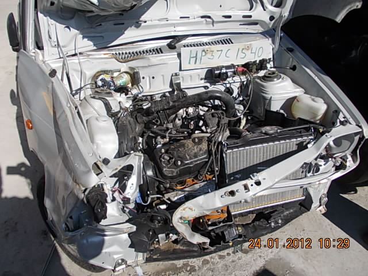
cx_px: 184
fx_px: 298
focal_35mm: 28
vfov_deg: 49.7
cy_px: 138
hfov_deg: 63.4
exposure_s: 1/500
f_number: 5.4
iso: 80
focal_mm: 4
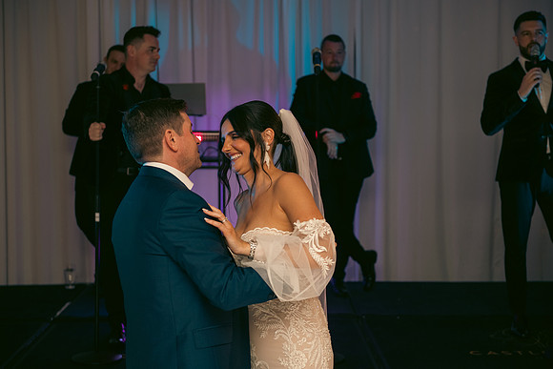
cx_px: 276
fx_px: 953
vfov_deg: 21.9
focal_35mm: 62
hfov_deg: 32.4
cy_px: 184
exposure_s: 1/160
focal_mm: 62
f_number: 3.5
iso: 640
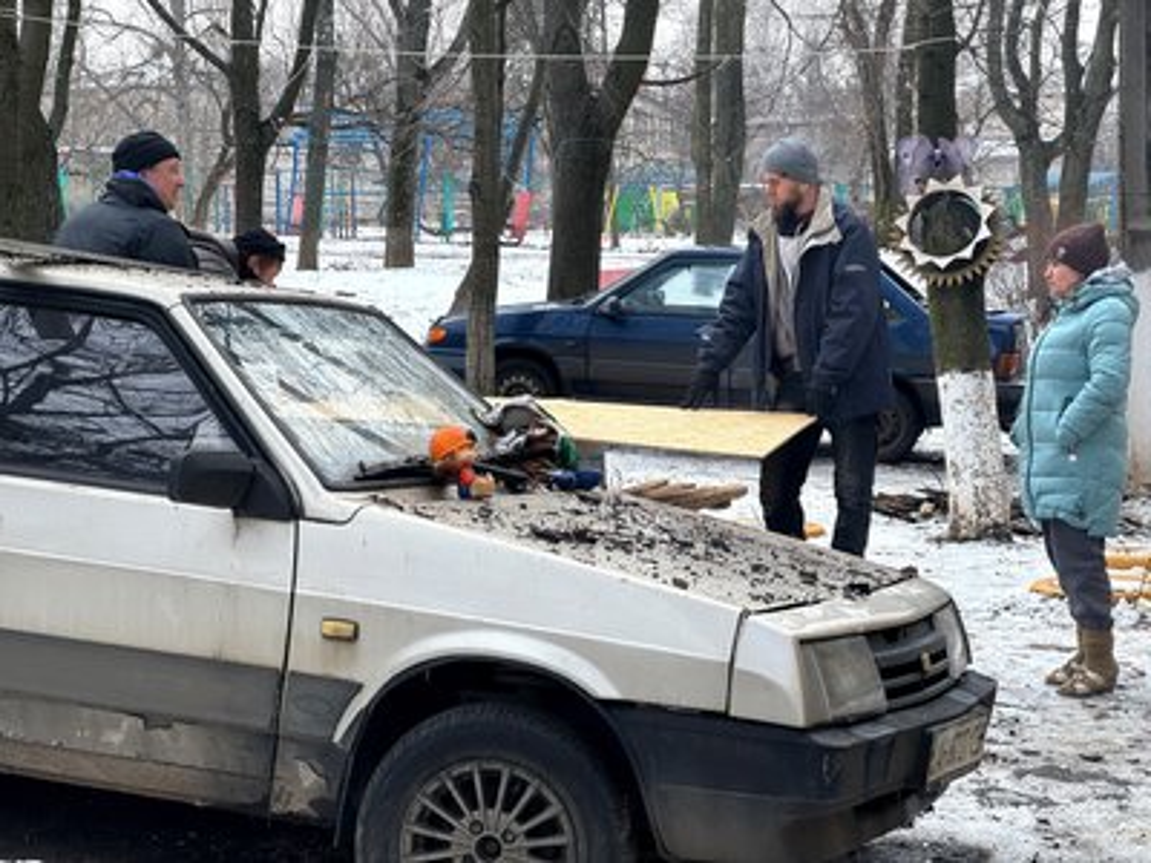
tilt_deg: -3.5
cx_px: 576
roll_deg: +1.1
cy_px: 432
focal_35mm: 77
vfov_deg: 19.1
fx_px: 2560
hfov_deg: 25.3
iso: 25
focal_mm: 9
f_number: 2.8
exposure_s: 1/225
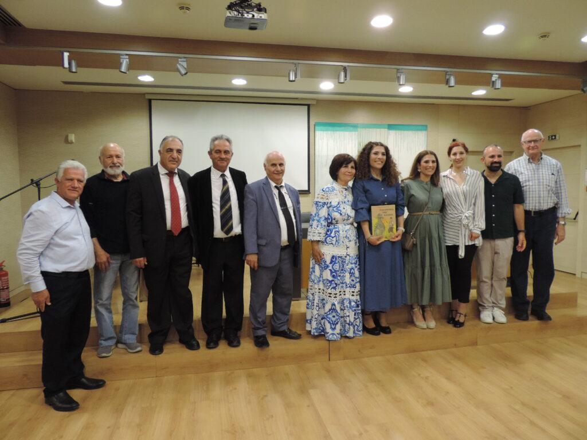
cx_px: 294
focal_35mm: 24
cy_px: 220
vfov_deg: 56.8
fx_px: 407
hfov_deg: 71.6
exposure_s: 1/30
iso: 400
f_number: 3
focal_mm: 4.3
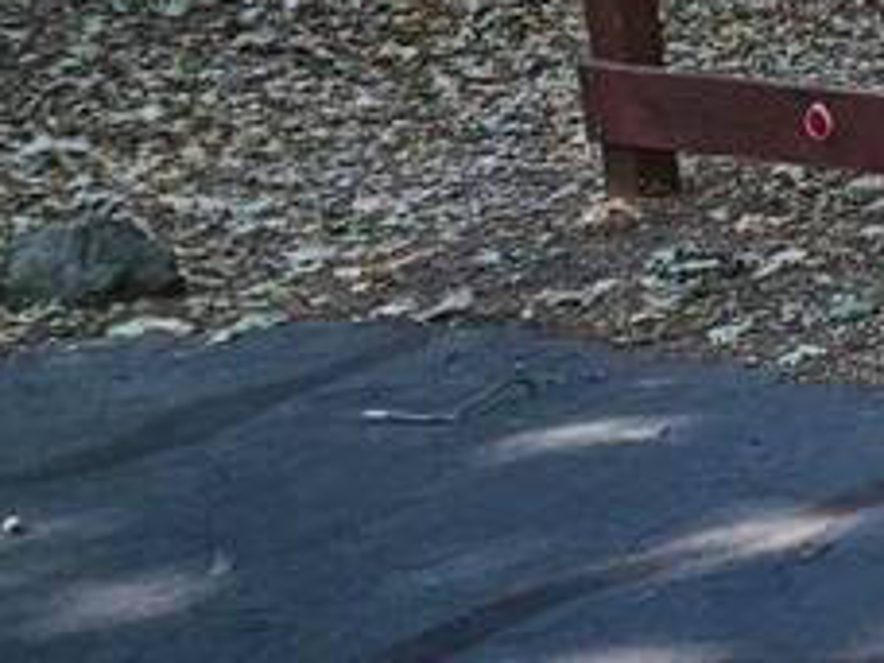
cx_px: 1849
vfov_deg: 18.2
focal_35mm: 73
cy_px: -299
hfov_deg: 17.4
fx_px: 1864
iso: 50
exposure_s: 1/285
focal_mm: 2.2
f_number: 2.2
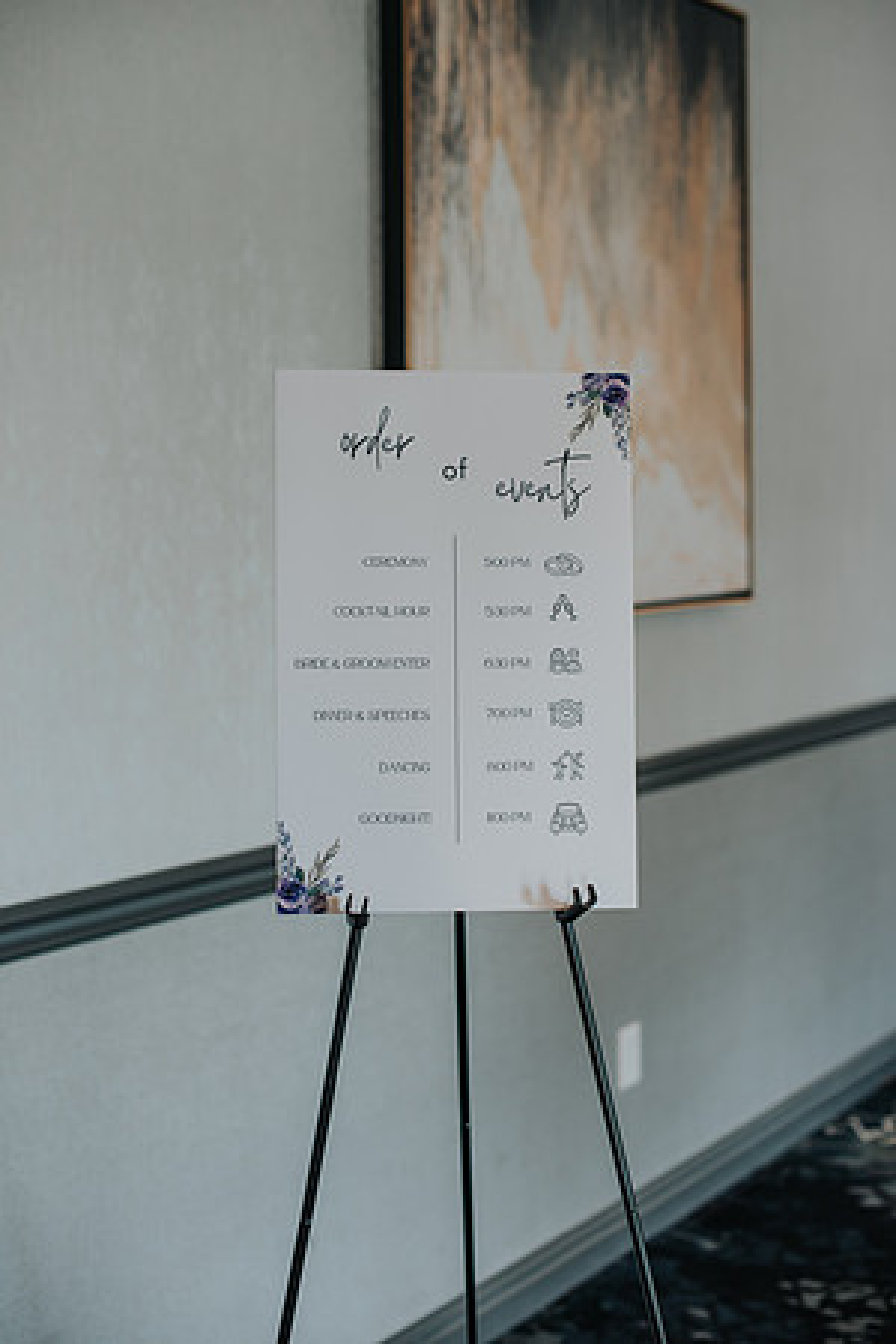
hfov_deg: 27.0
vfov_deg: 39.6
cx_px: 448
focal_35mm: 50
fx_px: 1867
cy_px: 672
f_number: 3.2
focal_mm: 50
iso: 220
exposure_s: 1/50
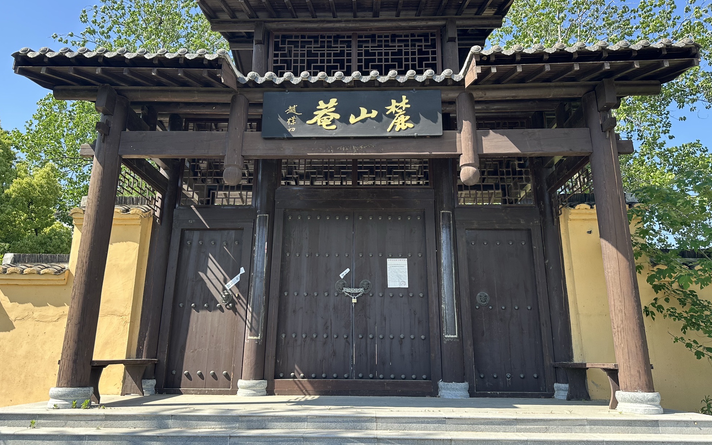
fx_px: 504
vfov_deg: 47.5
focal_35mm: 26
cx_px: 349
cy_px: 201
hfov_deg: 70.4
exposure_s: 1/894
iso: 80
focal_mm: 6.86
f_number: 1.78
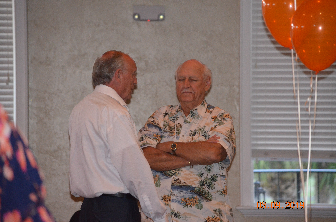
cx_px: 168
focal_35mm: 232
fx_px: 2166
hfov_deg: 8.9
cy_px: 111
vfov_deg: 5.9
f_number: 5
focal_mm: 155
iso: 3200
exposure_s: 1/60
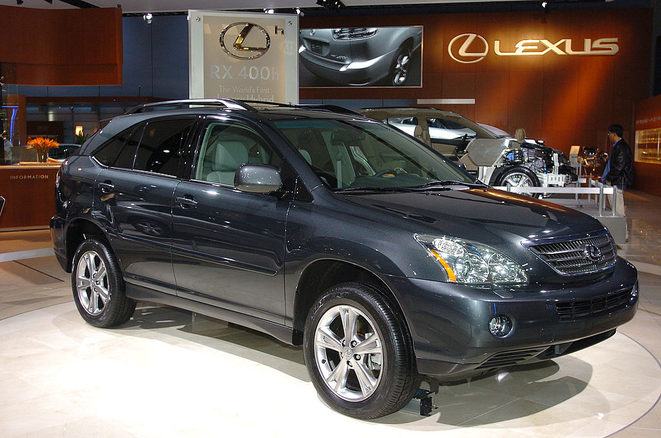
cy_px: 219
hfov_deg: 49.6
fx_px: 715
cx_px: 330
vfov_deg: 34.1
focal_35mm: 39
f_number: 4
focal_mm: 26
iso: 400
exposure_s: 1/160
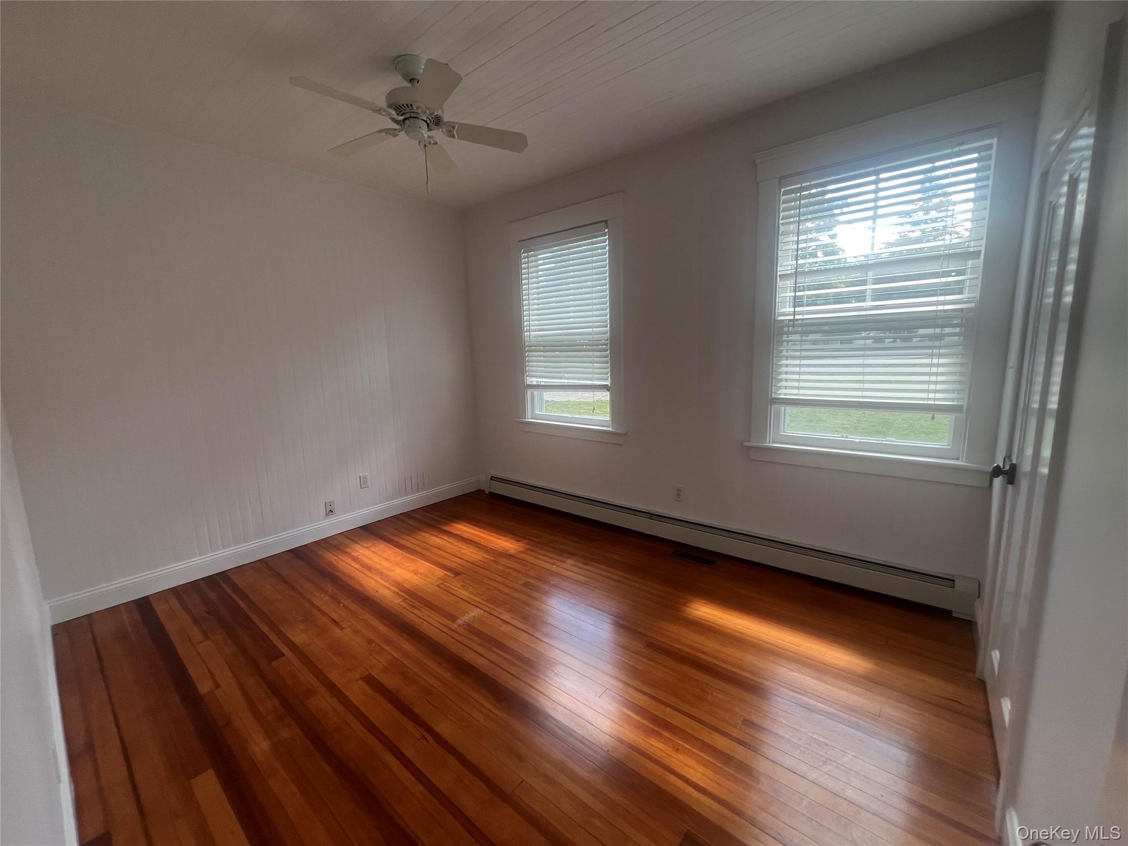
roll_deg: +1.9
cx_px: 564
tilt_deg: -6.6
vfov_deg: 89.9
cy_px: 423
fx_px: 424
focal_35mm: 13
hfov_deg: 106.2
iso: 64
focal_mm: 1.57
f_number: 1.8
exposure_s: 1/99
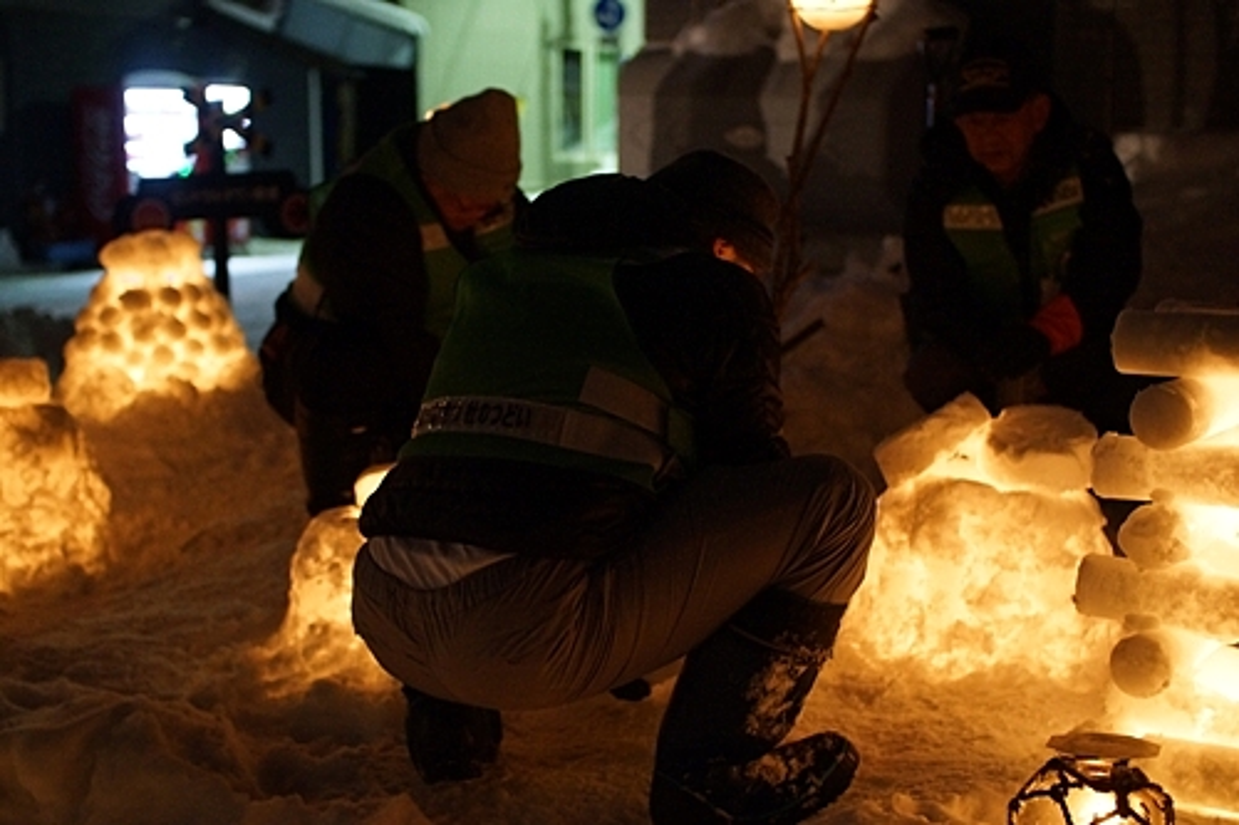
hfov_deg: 43.6
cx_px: 620
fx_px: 1548
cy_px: 412
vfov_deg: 29.8
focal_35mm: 45
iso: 1600
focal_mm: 30
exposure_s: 1/30
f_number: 2
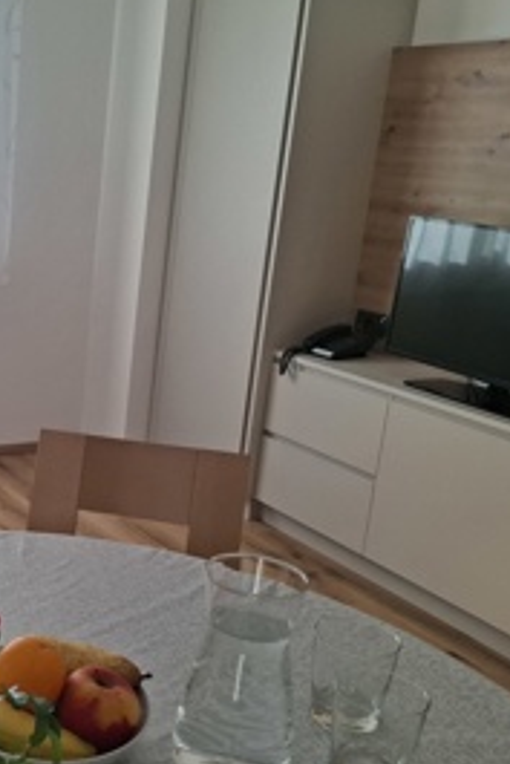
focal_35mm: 43
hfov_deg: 28.9
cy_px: 431
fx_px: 912
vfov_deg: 45.3
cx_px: -17
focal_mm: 5.54
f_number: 1.8
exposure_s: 1/419
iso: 50
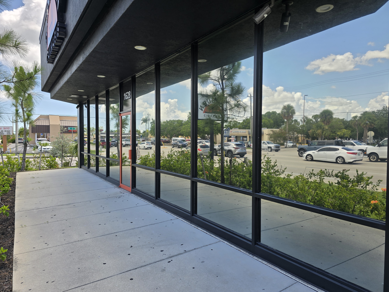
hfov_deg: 73.9
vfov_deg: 58.9
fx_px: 258
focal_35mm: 23
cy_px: 146
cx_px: 194
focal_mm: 6.3
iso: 12
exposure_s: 1/306
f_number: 1.7
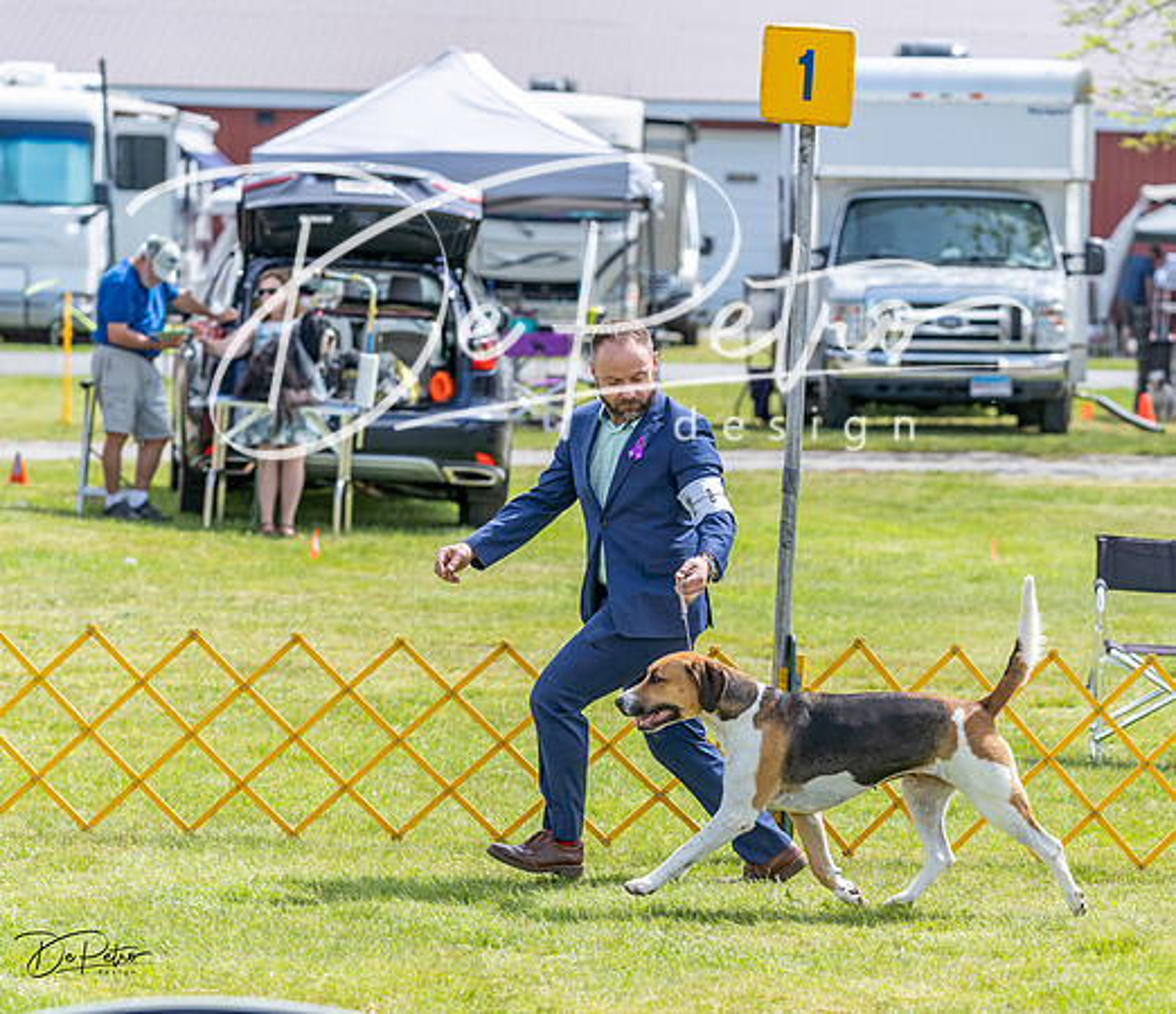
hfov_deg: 11.6
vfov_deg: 10.0
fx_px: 5770
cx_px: 722
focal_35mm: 161
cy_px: 633
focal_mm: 109
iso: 125
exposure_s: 1/1000
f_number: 3.5
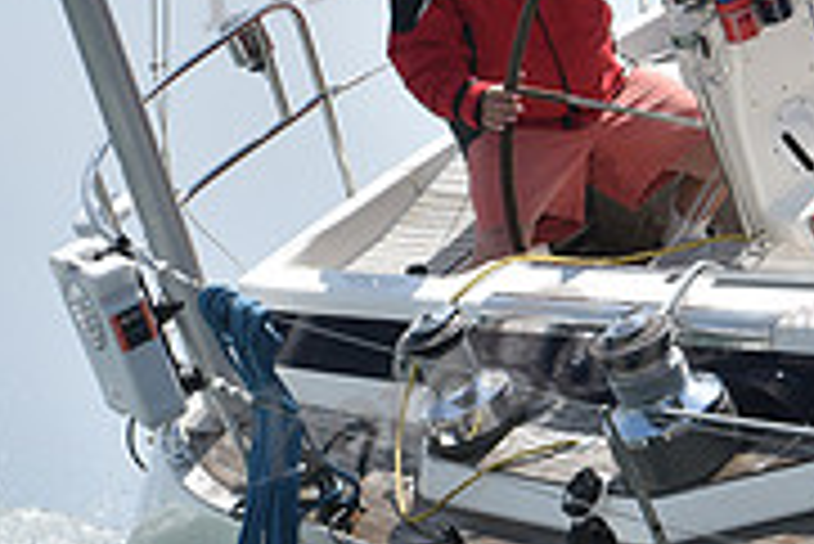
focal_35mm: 416
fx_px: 9413
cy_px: 83
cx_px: 1066
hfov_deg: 4.9
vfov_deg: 3.3
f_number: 7.1
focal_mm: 130
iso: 250
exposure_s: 1/1250
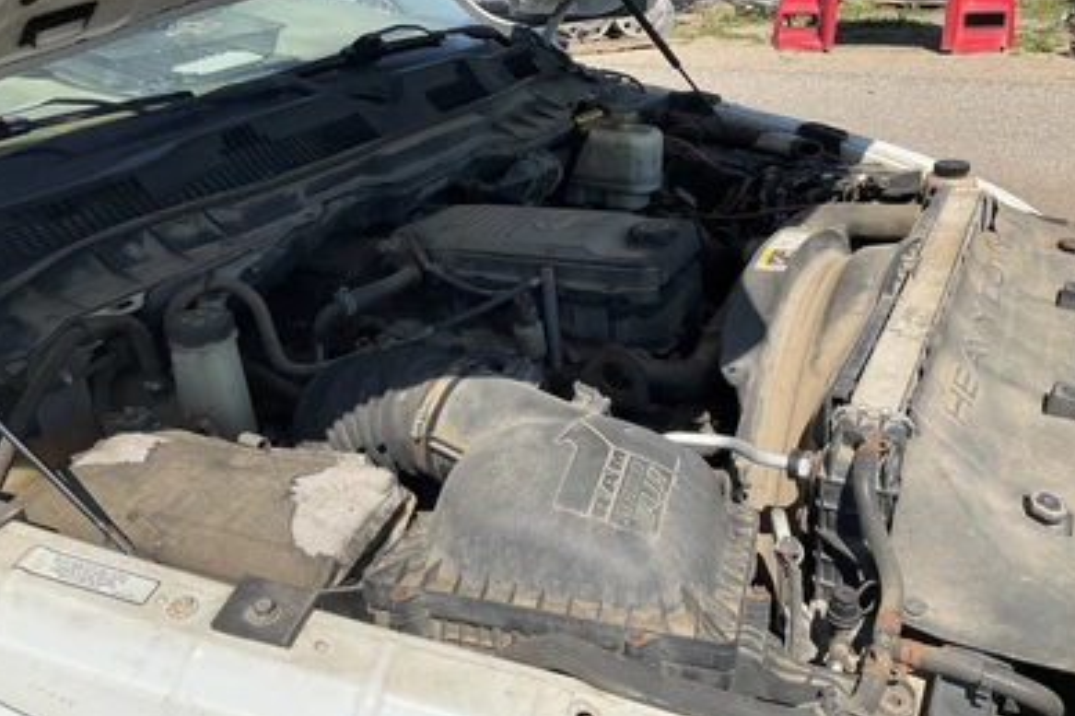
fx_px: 925
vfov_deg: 42.2
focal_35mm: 31
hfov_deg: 60.3
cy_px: 310
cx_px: 536
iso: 25
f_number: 1.8
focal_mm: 3
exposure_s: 1/1451
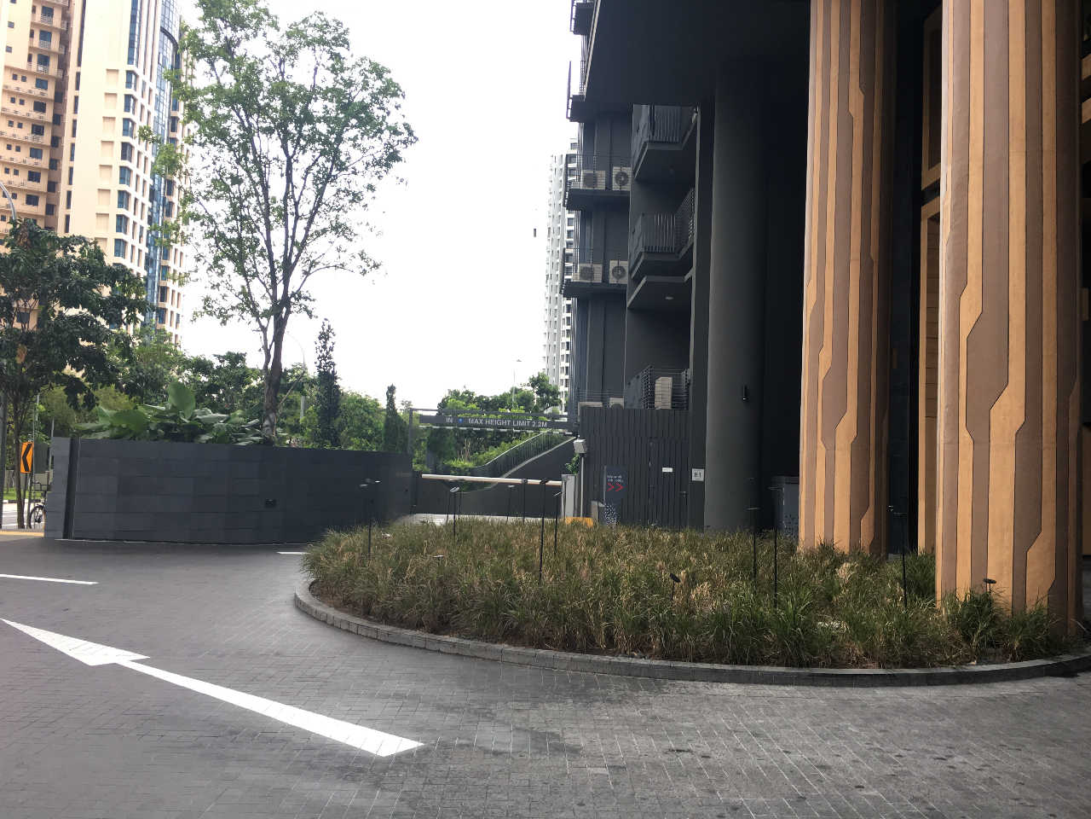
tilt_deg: +4.2
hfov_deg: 61.7
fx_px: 914
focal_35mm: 29
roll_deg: -2.6
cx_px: 546
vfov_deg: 48.2
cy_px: 410
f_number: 2.2
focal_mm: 4.15
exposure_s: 1/100
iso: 25
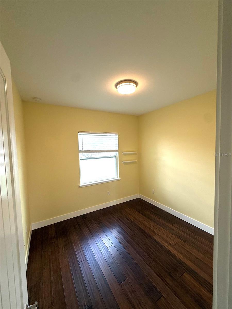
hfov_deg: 85.7
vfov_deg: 102.1
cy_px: 154
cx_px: 116
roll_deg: +1.3
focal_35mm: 14
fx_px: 125
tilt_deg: -2.4
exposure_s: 1/120
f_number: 2.2
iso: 50
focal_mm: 2.22
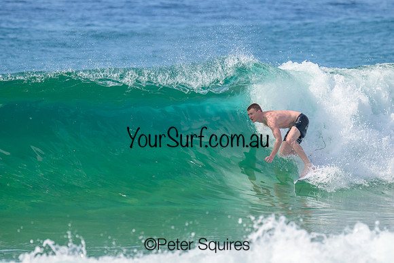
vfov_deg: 1.8
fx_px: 8279
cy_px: 108
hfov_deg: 2.7
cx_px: 217
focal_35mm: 756
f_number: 11
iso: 900
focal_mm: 640
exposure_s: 1/2000
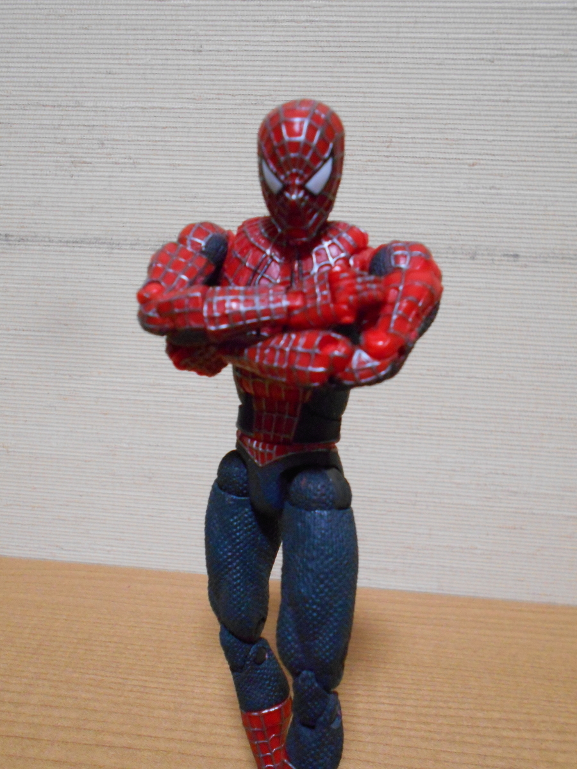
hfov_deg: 44.2
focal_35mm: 32
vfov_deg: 56.8
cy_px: 384
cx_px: 288
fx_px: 711
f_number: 3.6
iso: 800
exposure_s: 1/20
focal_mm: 5.8
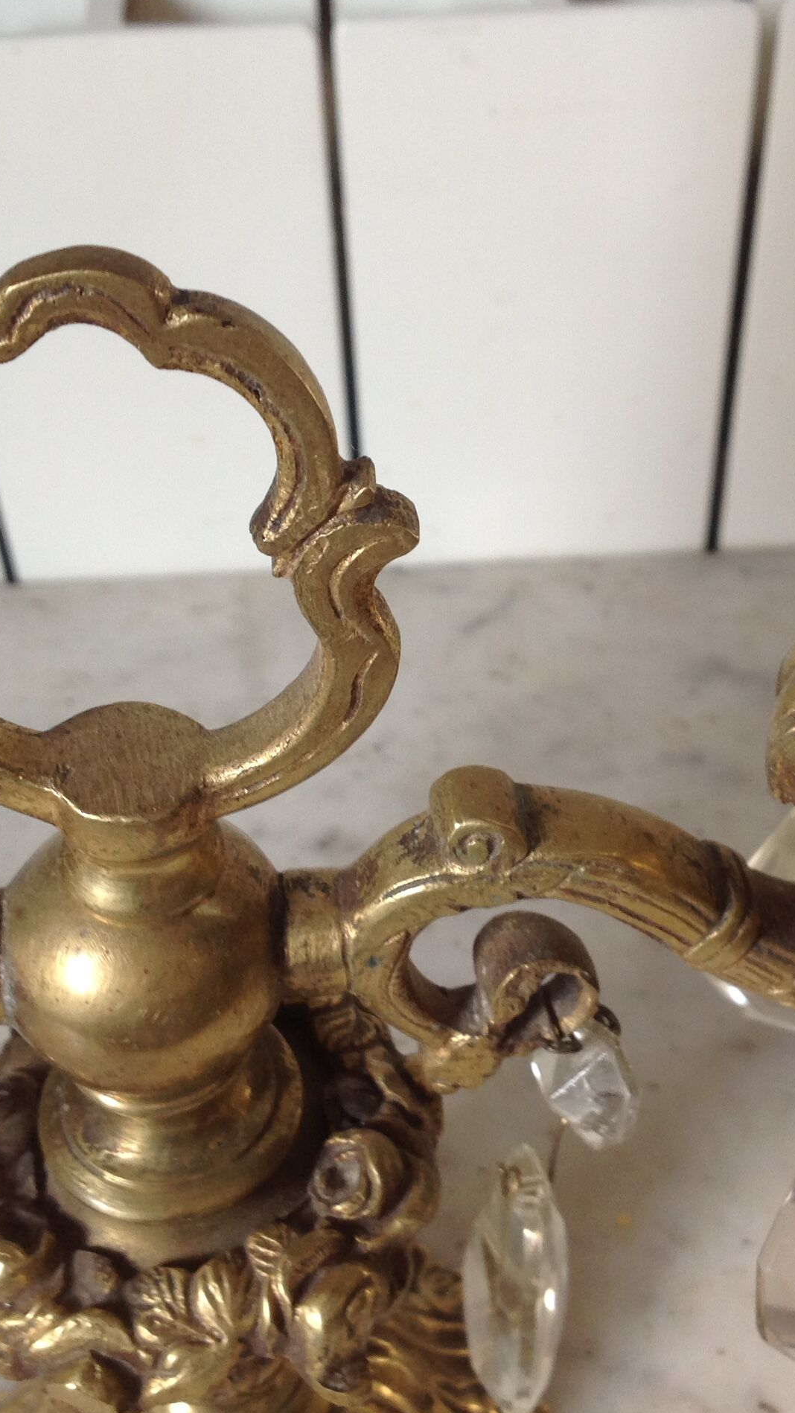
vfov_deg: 39.9
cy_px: 699
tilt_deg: -44.7
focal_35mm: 52
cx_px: 441
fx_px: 1948
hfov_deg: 23.1
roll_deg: +3.5
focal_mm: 4.28
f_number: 2.4
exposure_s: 1/40
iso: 64
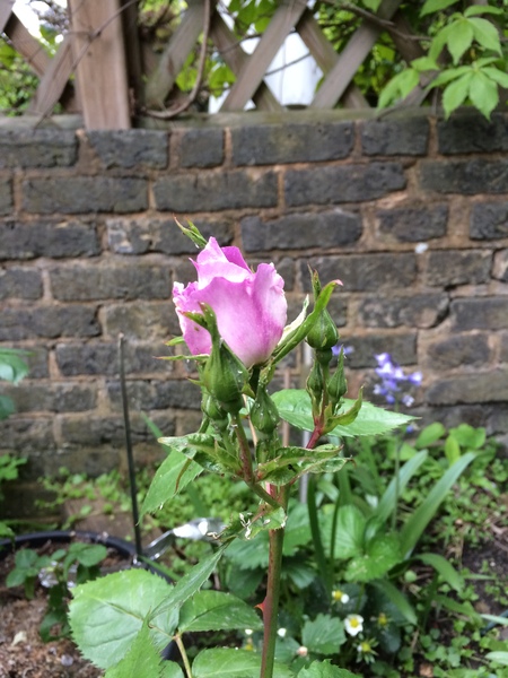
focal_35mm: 29
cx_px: 254
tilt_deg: -17.9
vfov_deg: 61.7
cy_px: 339
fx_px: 567
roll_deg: +1.2
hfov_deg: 48.2
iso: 100
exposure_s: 1/33
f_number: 2.2
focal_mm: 4.15
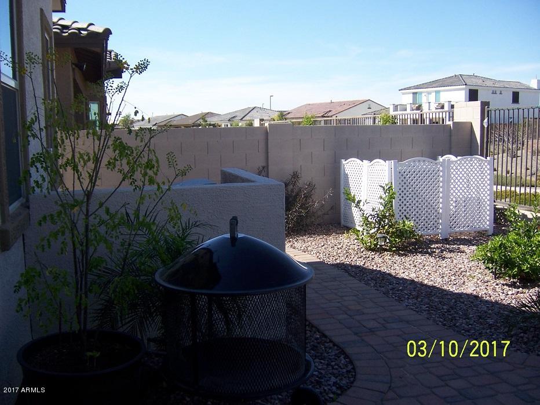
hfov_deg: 51.4
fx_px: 562
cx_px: 270
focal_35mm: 36
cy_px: 202
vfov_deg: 39.7
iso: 80
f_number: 2.8
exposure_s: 1/800
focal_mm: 6.2
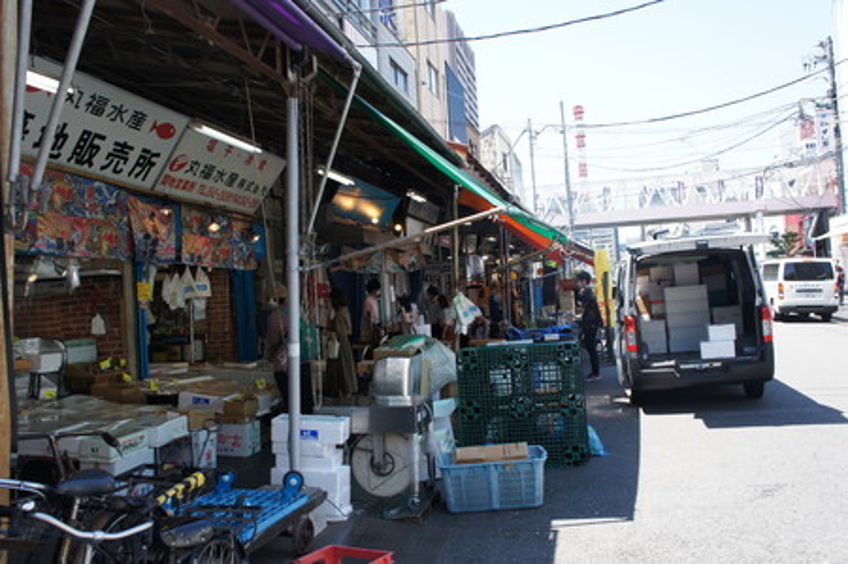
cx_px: 424
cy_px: 282
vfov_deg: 39.9
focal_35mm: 33
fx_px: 776
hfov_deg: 57.3
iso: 200
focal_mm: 22
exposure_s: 1/160
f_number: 6.3
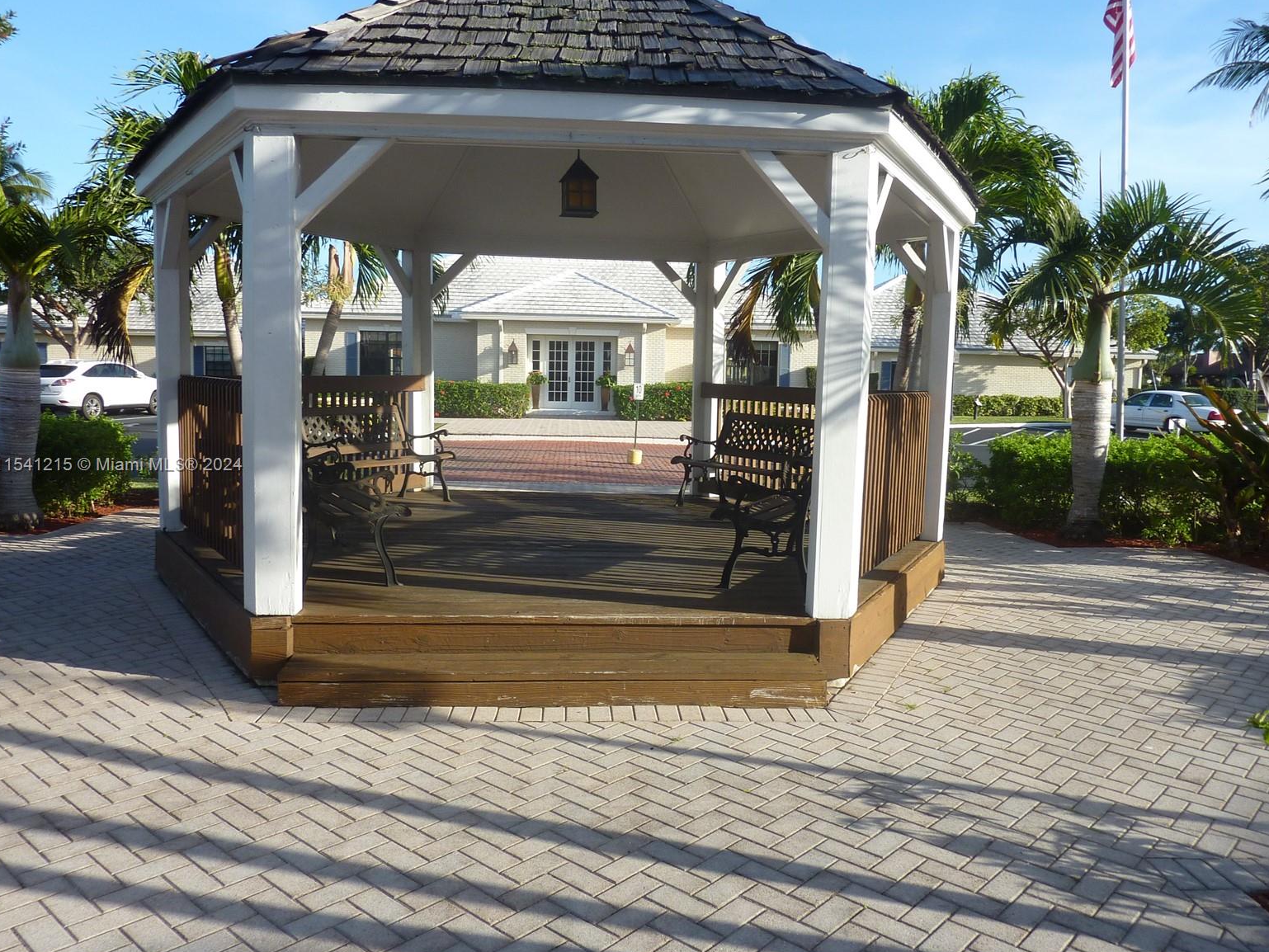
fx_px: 953
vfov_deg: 53.1
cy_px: 466
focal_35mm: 26
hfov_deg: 67.3
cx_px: 639
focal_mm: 4.1
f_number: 4
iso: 80
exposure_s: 1/320
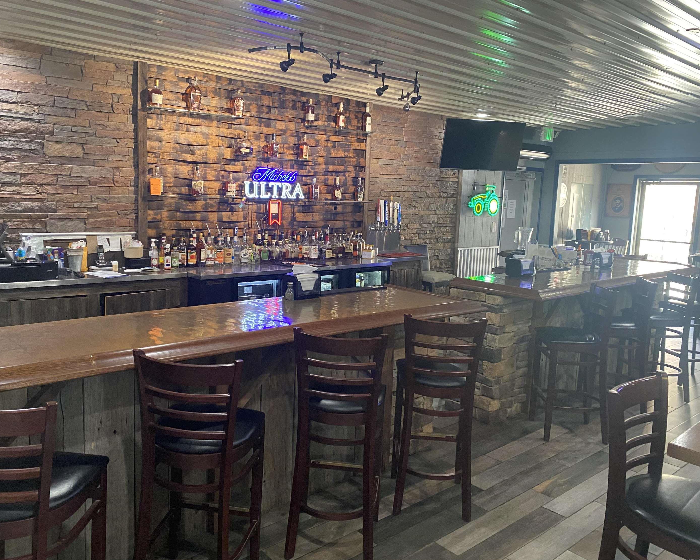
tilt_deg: -5.3
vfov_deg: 51.5
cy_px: 277
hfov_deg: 62.1
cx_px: 322
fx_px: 580
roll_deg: -2.6
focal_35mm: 28
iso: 500
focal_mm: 4.25
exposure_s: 1/60
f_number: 1.8
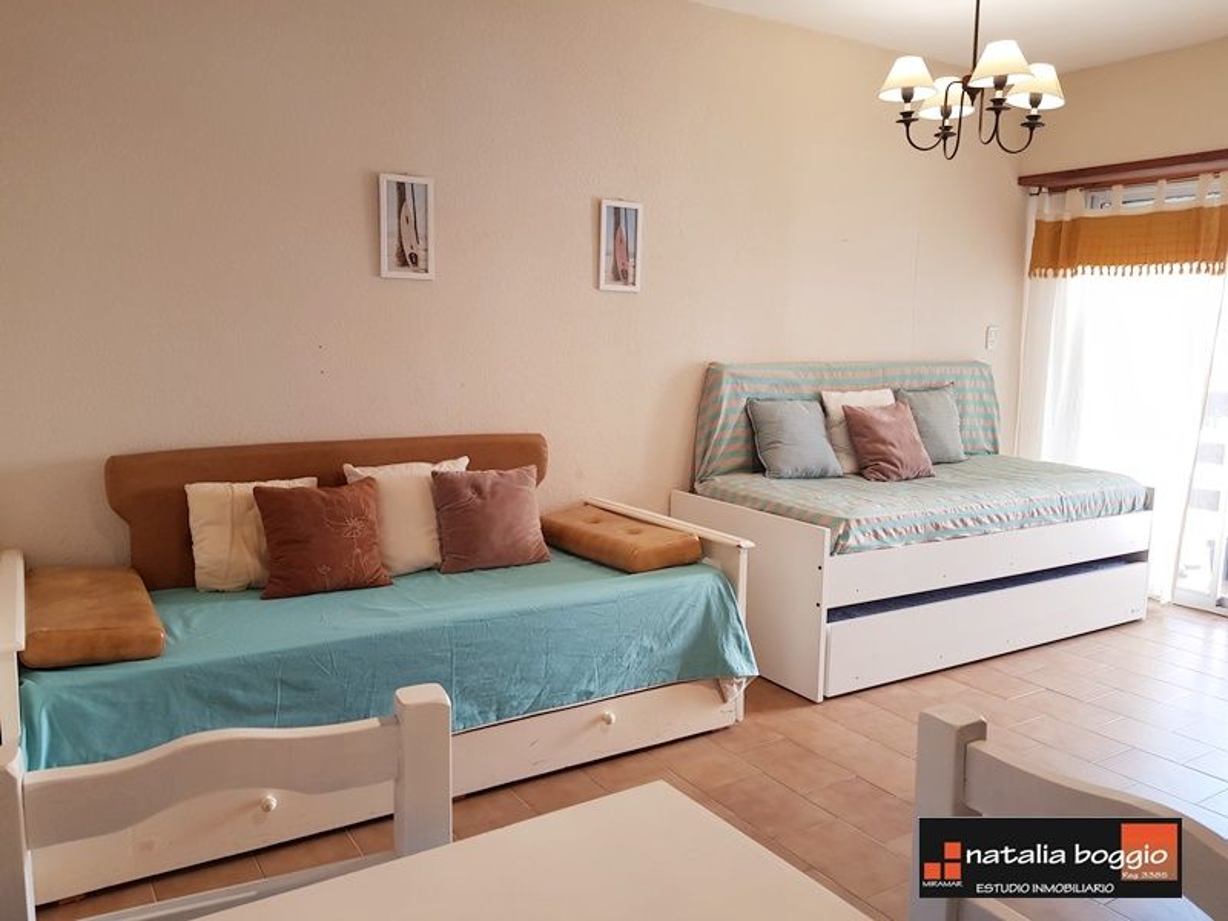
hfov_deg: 67.3
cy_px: 460
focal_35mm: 26
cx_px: 614
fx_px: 922
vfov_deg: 53.1
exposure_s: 1/50
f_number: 1.7
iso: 50
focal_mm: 4.3
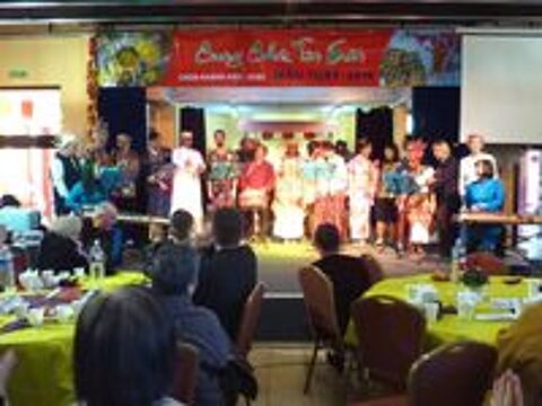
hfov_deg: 60.0
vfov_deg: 46.8
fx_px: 470
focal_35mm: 30
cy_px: 203
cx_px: 271
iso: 320
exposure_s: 1/30
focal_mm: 4.1
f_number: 3.3
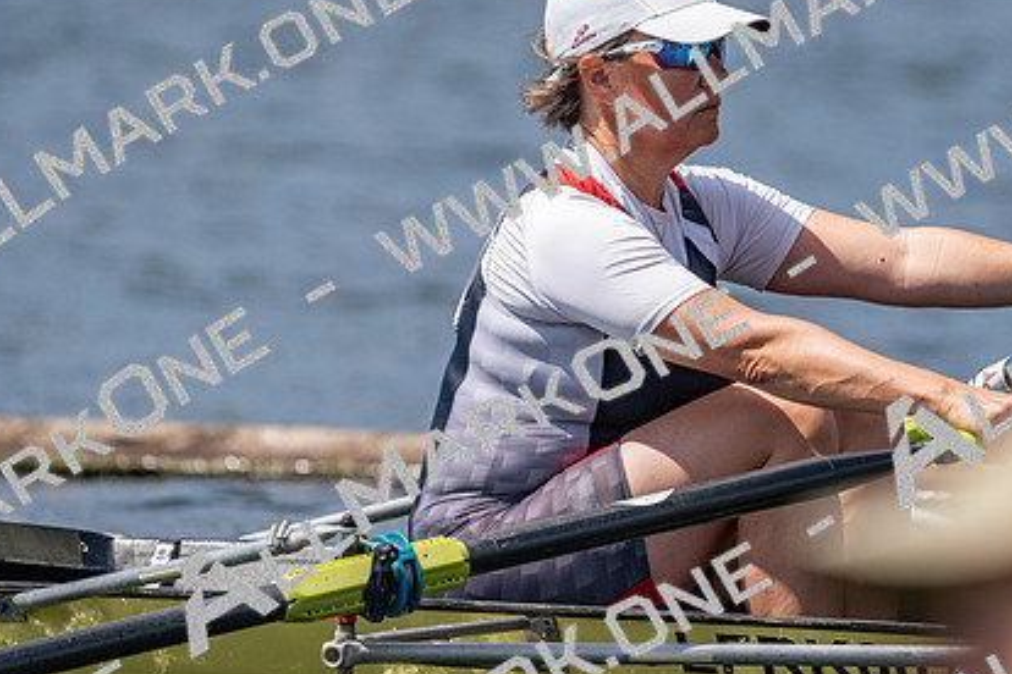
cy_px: 280
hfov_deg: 3.3
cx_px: 677
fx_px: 17821
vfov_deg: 2.2
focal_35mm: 634
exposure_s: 1/2000
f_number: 6.3
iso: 250
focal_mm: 452
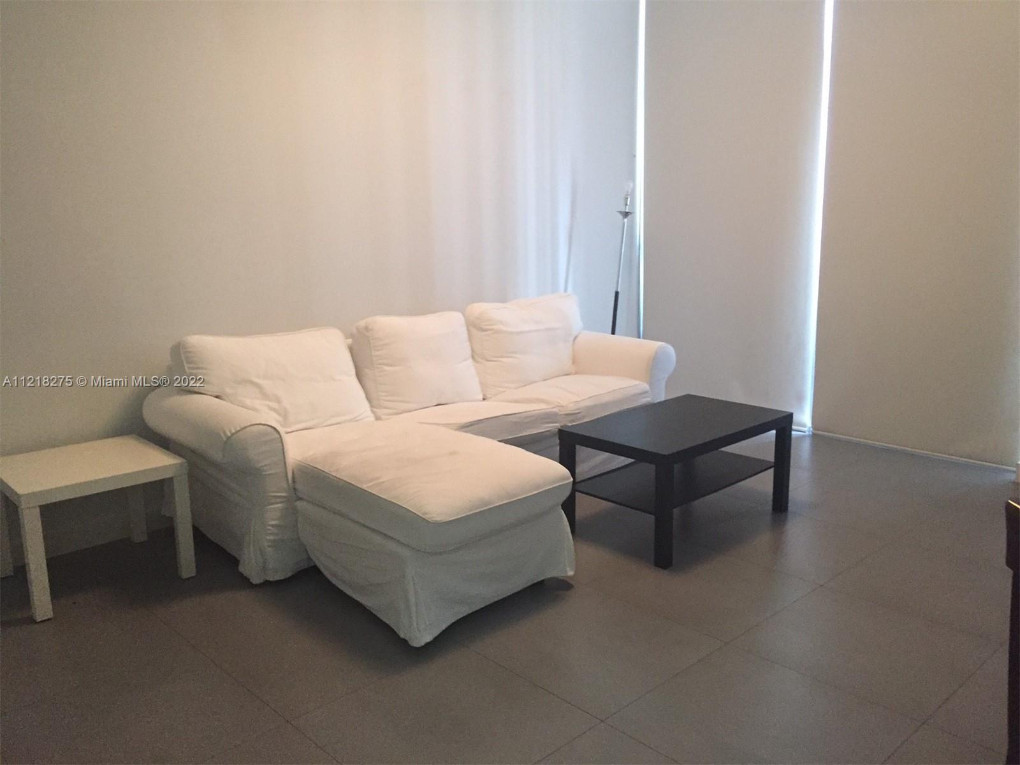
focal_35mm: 29
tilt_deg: -13.1
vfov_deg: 48.2
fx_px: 855
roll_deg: +0.5
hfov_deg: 61.7
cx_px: 510
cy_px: 382
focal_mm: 4.15
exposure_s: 1/20
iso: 250
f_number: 2.2
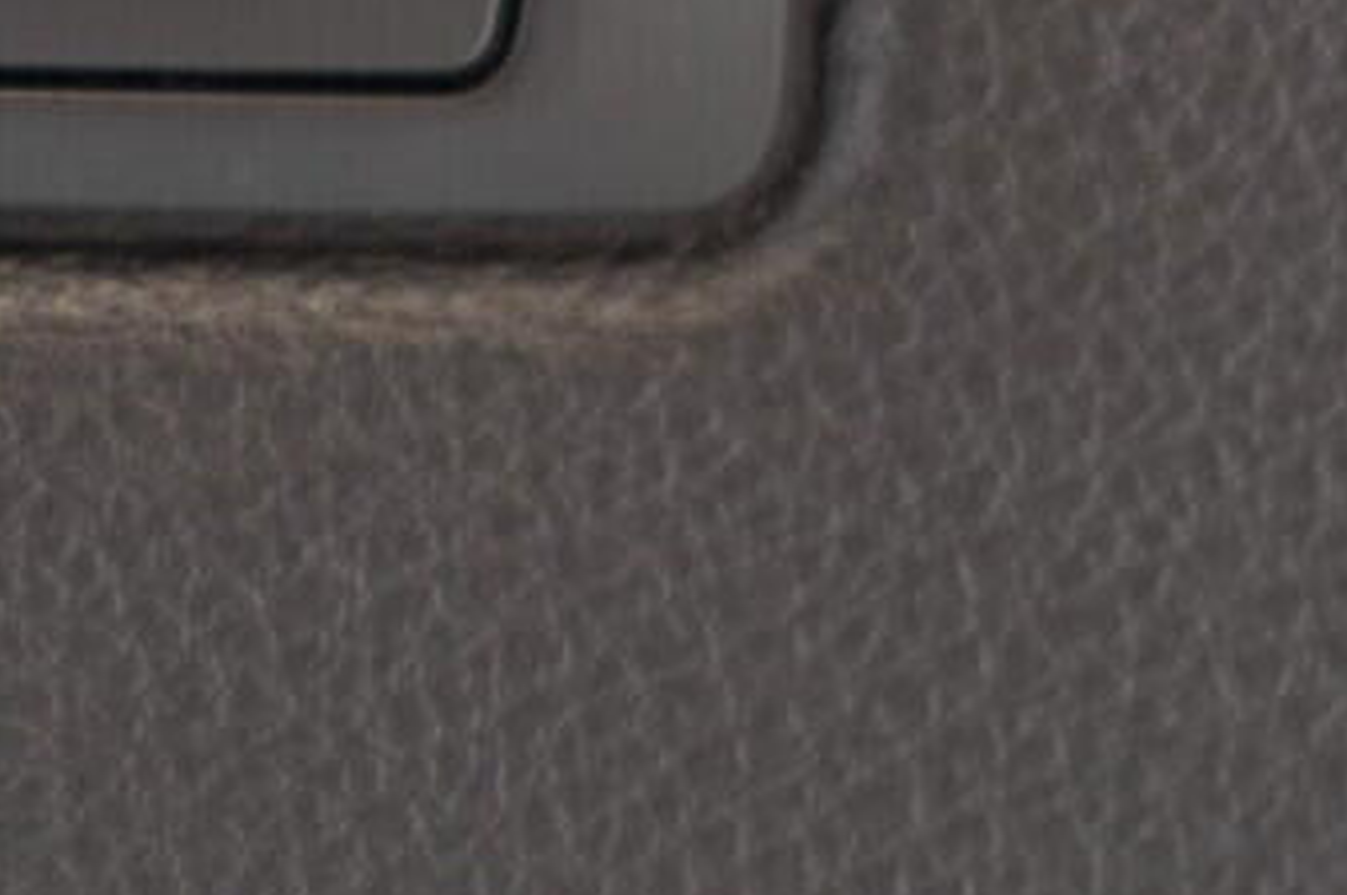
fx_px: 5756
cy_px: -424
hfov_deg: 12.9
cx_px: -396
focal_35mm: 154
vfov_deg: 8.7
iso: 400
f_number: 2.8
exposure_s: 1/40
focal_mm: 24
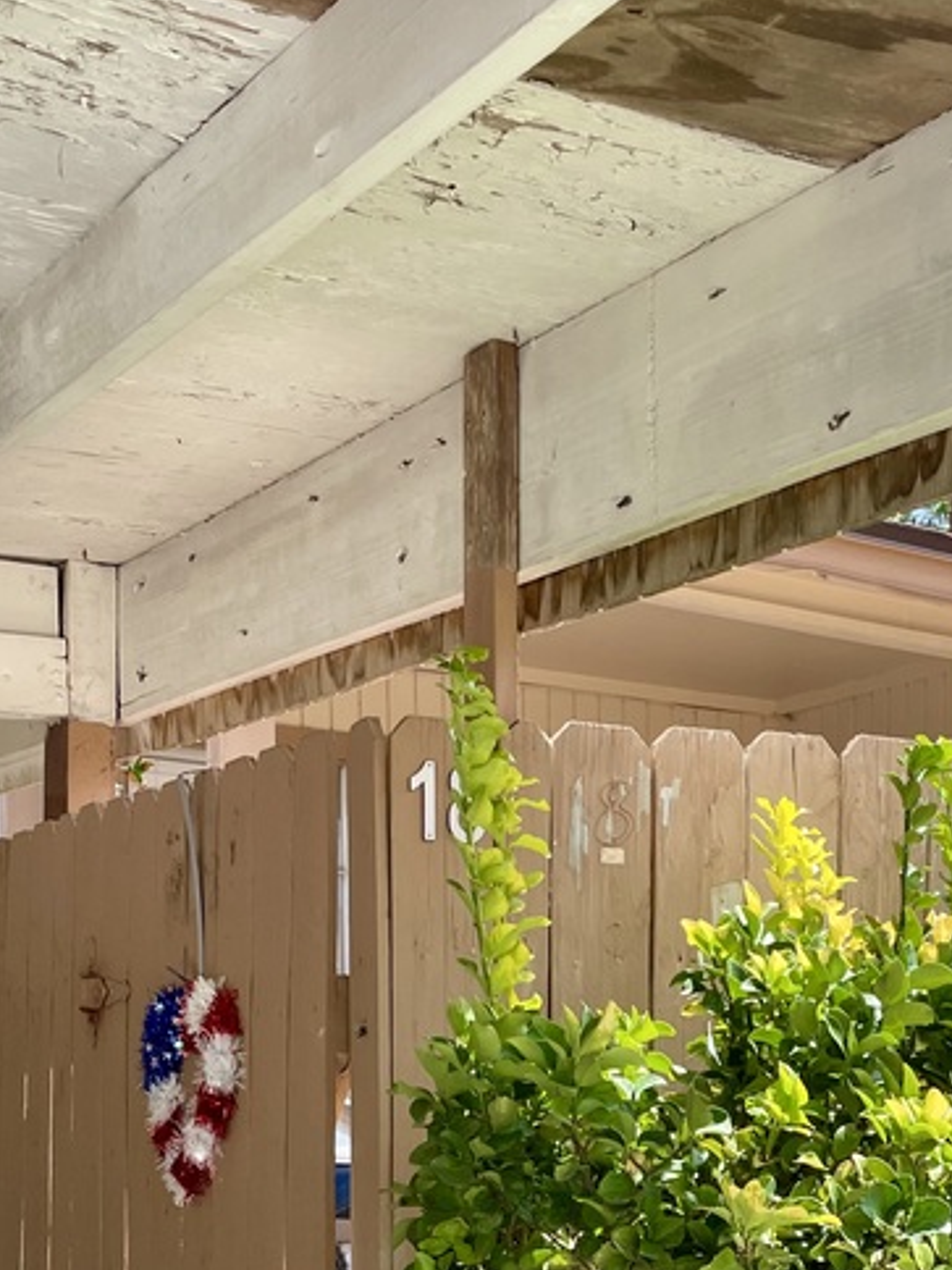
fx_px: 2127
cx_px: 742
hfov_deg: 24.9
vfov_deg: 30.9
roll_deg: +0.4
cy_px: 1265
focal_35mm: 58
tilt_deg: -2.2
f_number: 1.6
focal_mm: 4.2
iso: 32
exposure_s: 1/744
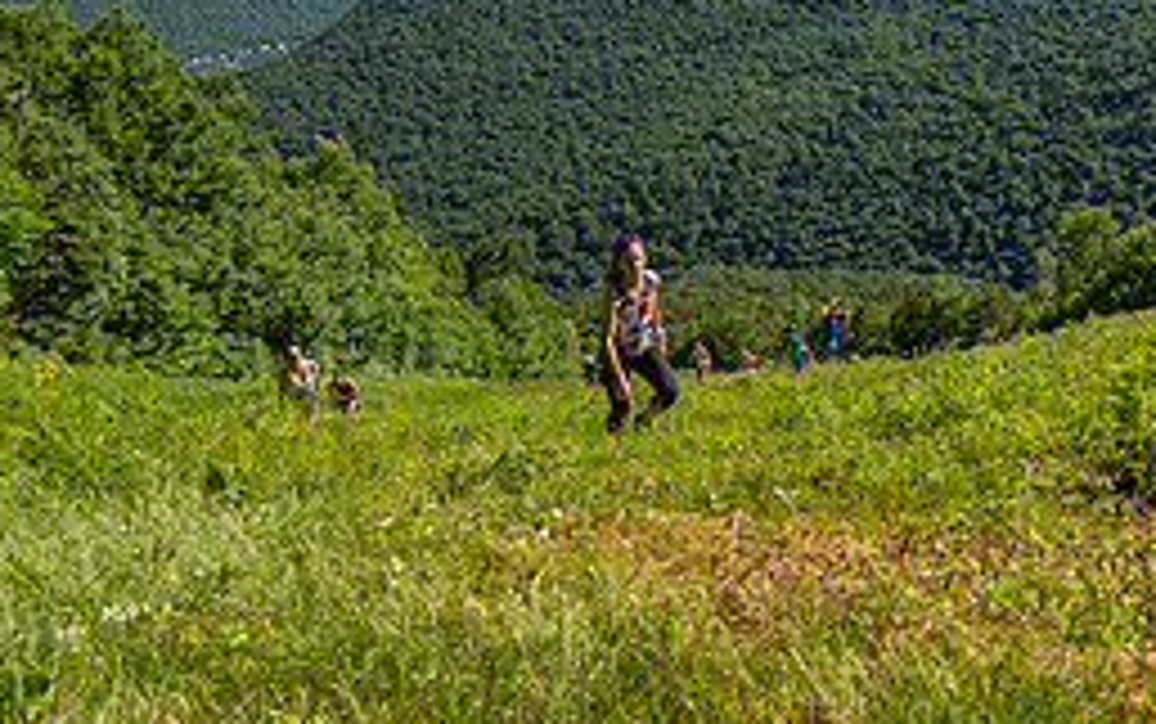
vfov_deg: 27.9
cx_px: 787
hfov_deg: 42.8
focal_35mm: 46
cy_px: 243
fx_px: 1450
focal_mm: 20
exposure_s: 1/640
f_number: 5
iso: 100
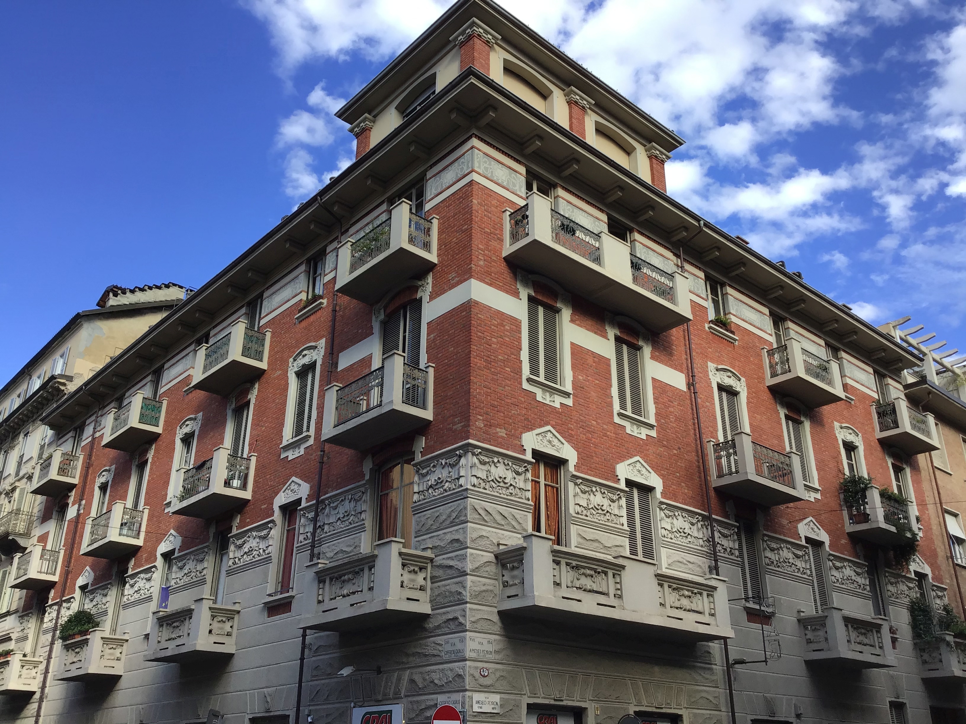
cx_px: 483
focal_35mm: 31
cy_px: 362
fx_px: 865
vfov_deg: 45.4
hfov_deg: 58.4
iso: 25
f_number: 2.4
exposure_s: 1/466
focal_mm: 3.3
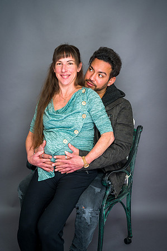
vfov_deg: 38.2
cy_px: 126
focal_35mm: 52
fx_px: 363
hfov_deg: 25.9
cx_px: 84
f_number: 5.6
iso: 200
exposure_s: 1/100
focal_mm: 52
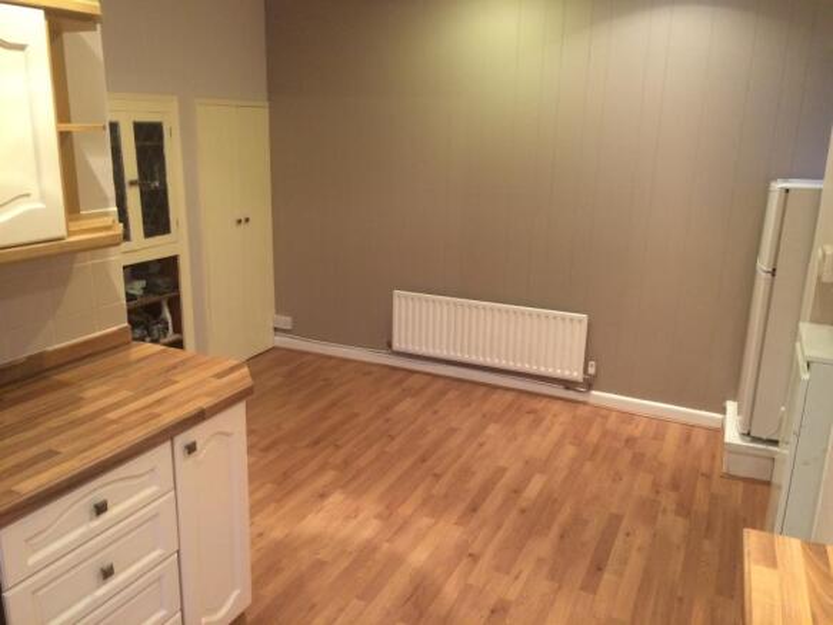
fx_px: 698
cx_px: 416
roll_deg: -1.1
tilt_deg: -12.0
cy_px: 312
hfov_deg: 61.7
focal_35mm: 29
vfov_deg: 48.2
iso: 200
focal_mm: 4.15
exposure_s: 1/33
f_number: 2.2
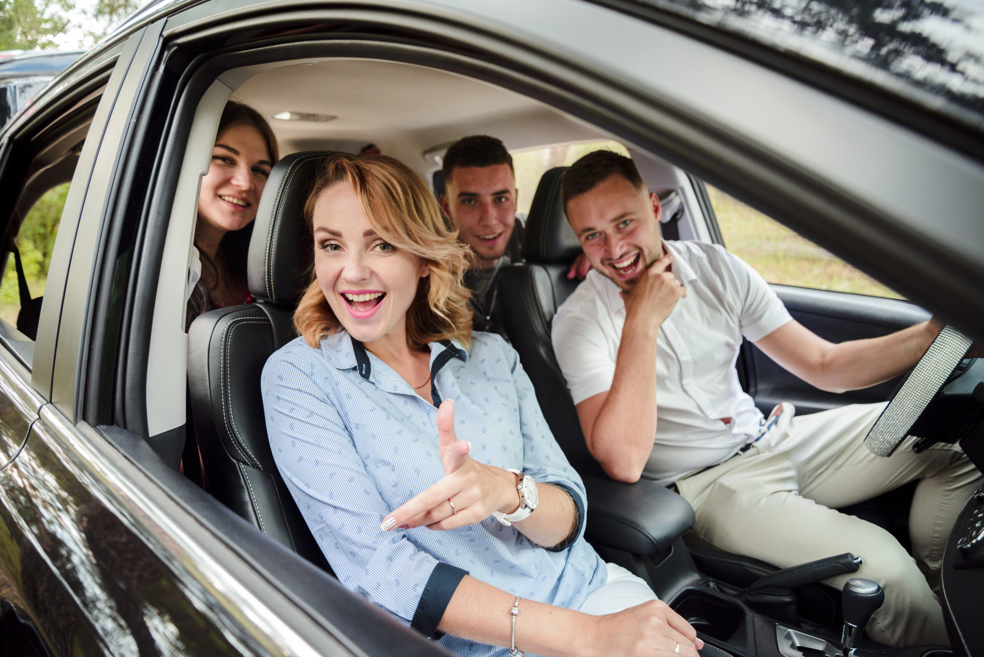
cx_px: 492
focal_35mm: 24
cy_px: 328
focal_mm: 24
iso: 800
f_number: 3.5
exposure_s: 1/100
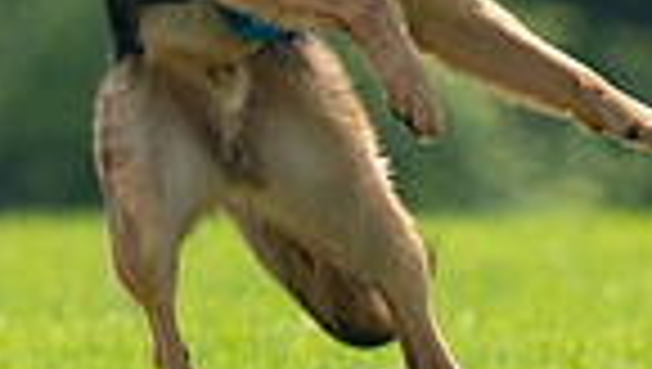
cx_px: 504
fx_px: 31159
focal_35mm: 1800
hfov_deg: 1.2
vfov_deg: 0.7
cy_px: -191
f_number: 6.3
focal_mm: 430
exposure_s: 1/4000
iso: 1600
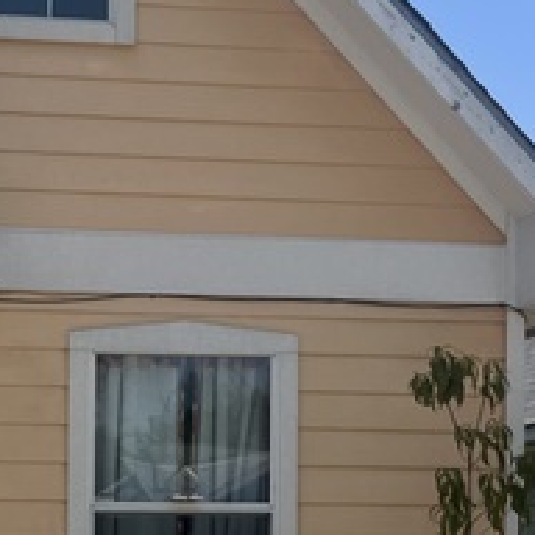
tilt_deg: -1.3
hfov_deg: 20.8
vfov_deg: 21.0
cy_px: 517
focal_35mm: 80
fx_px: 1399
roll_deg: -0.7
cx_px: -31
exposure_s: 1/7353
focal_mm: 5.1
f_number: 1.6
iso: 50
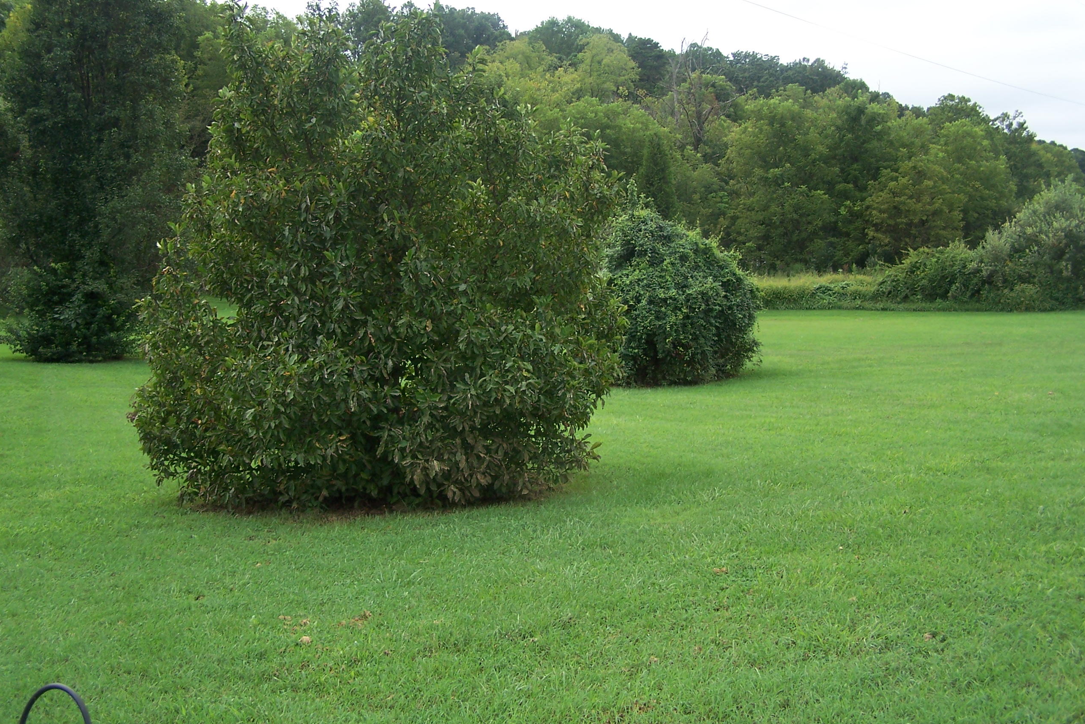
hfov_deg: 48.5
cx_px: 547
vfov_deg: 33.4
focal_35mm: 40
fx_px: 1206
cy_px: 317
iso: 80
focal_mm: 6.3
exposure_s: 1/500
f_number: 2.8
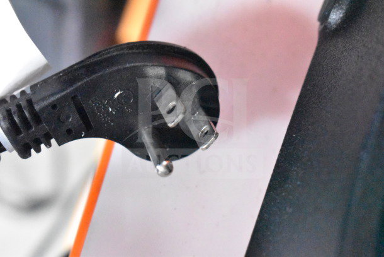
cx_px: 192
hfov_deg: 24.6
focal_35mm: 82
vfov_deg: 16.6
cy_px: 128
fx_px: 880
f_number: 5.6
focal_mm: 55
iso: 25600
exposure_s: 1/80
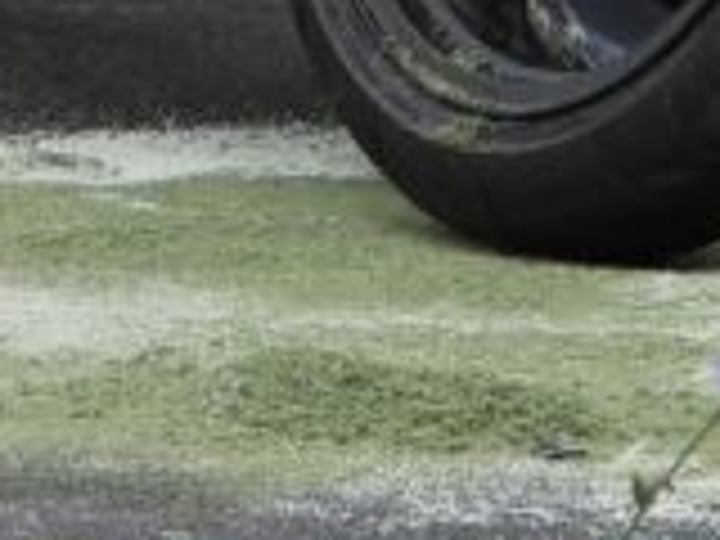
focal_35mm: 1627
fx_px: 33841
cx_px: 94
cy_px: -1120
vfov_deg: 0.9
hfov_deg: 1.2
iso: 100
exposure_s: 1/320
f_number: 4.5
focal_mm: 45.8
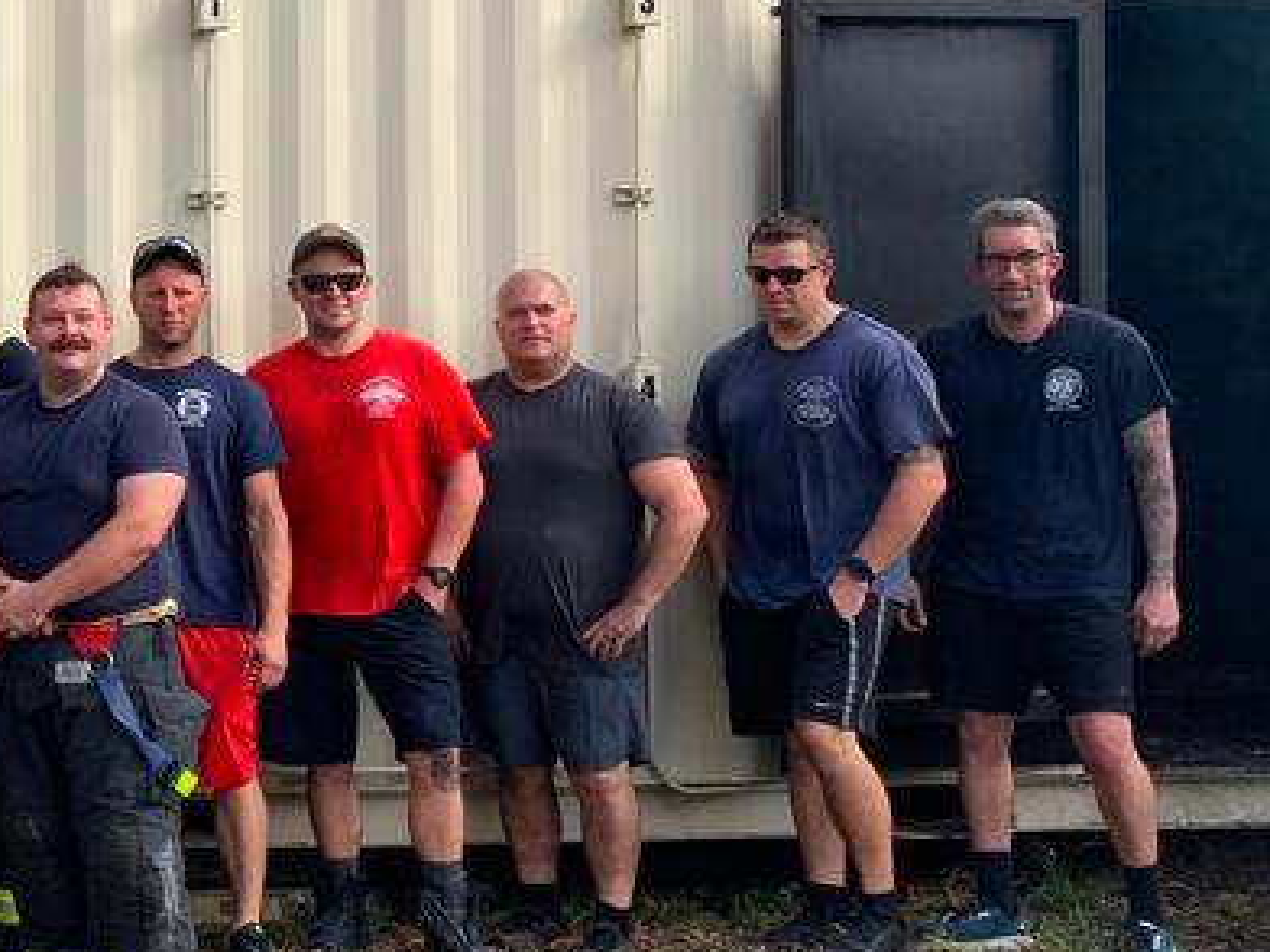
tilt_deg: +0.0
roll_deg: +0.2
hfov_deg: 25.5
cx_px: -279
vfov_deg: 21.6
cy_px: 350
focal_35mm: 68
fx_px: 2495
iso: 25
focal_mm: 4.25
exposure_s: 1/442
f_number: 1.8
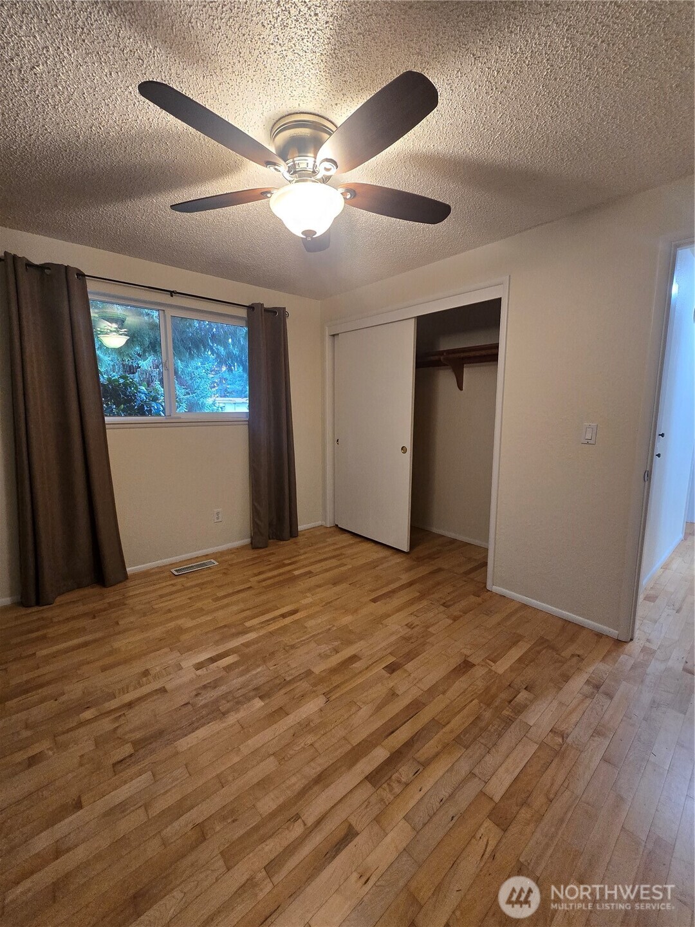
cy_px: 464
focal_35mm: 13
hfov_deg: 89.9
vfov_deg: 106.2
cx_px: 348
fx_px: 348
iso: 400
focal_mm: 2.2
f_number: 2.2
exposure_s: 1/60
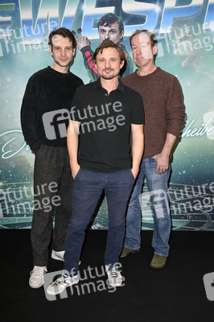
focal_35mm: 36
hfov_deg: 36.8
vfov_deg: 53.2
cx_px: 107
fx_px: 322
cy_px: 161
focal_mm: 36
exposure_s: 1/250
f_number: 5.6
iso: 500
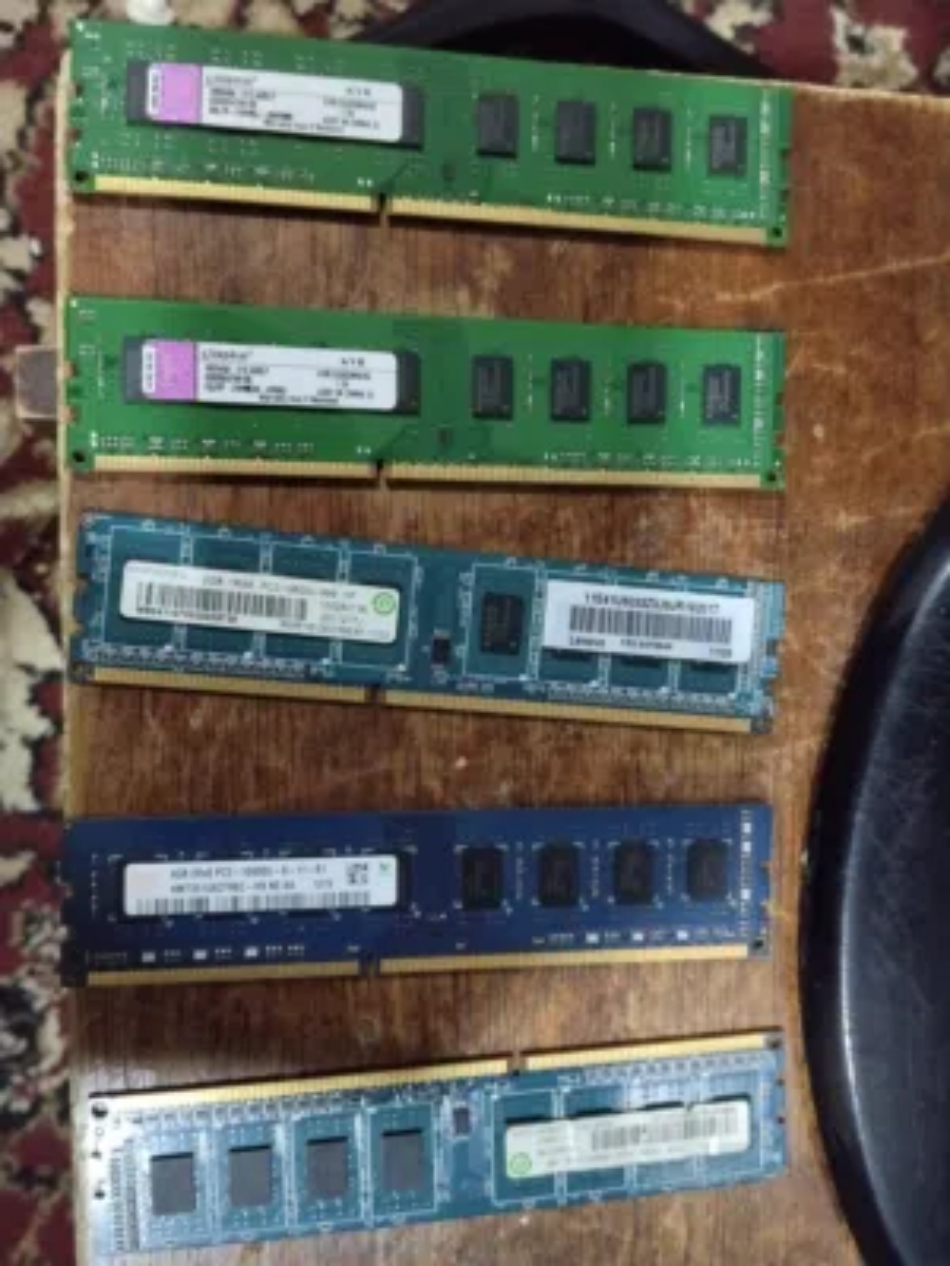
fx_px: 1061
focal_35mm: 29
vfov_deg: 61.7
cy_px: 633
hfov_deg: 48.2
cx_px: 475
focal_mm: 4.22
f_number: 1.8
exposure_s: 1/17.1
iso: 1000
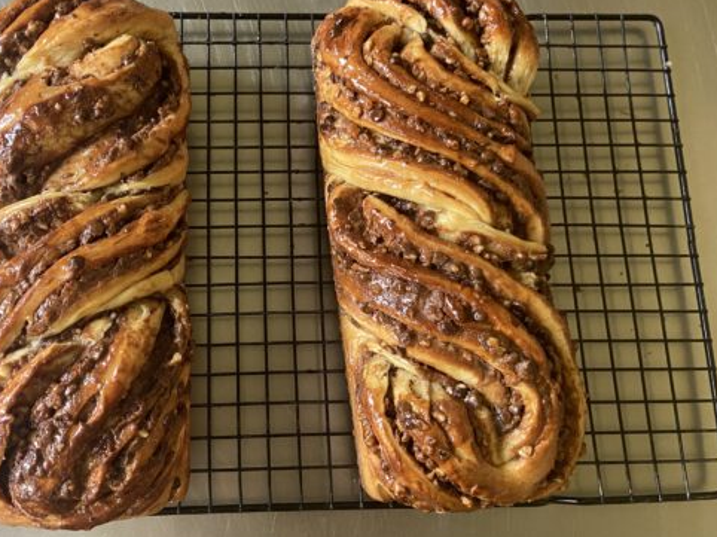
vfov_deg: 39.4
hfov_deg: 50.7
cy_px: 213
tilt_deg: -77.9
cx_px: 260
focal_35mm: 36
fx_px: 745
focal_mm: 4.25
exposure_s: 1/60
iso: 160
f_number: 1.8
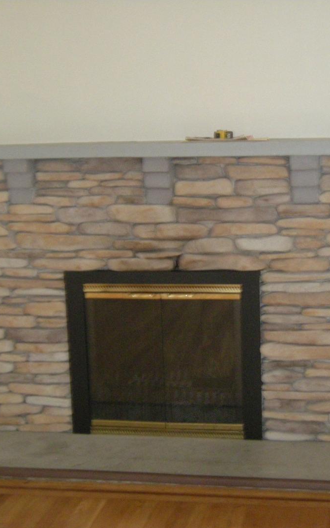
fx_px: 921
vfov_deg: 32.0
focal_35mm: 64
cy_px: 265
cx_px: 207
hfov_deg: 20.3
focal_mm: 7.5
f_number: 3.5
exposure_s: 1/6.8
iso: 400
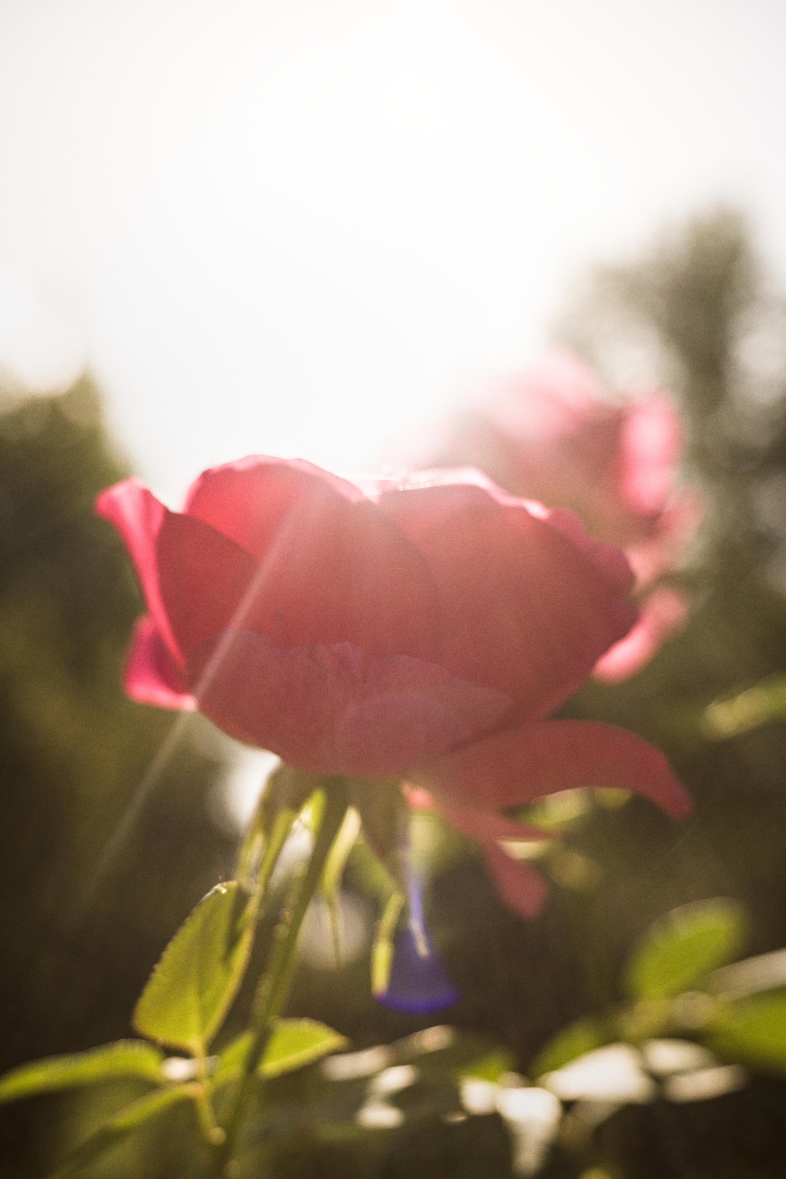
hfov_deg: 31.2
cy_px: 590
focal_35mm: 43
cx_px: 393
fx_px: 1408
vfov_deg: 45.4
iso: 125
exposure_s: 1/1000
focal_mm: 28.7
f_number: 3.6
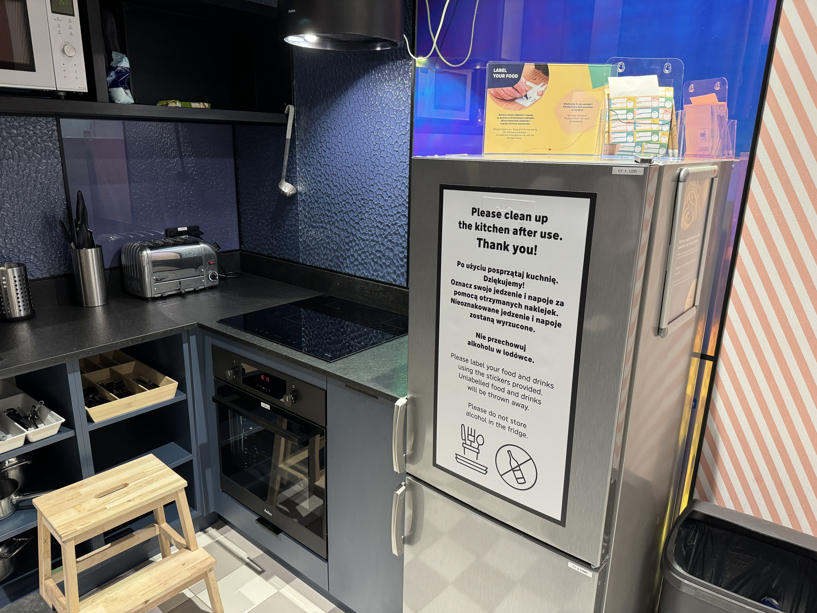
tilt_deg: -15.7
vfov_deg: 56.8
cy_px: 306
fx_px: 566
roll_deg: -1.5
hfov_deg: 71.6
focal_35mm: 24
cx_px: 408
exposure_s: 1/50
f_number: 1.78
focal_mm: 6.86
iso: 250
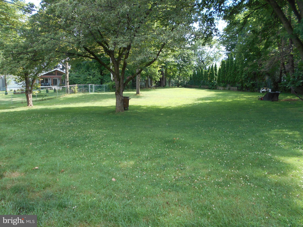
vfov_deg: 53.1
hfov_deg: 67.3
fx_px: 228
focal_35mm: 26
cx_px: 152
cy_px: 114
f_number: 3.2
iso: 80
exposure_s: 1/160
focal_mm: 4.6
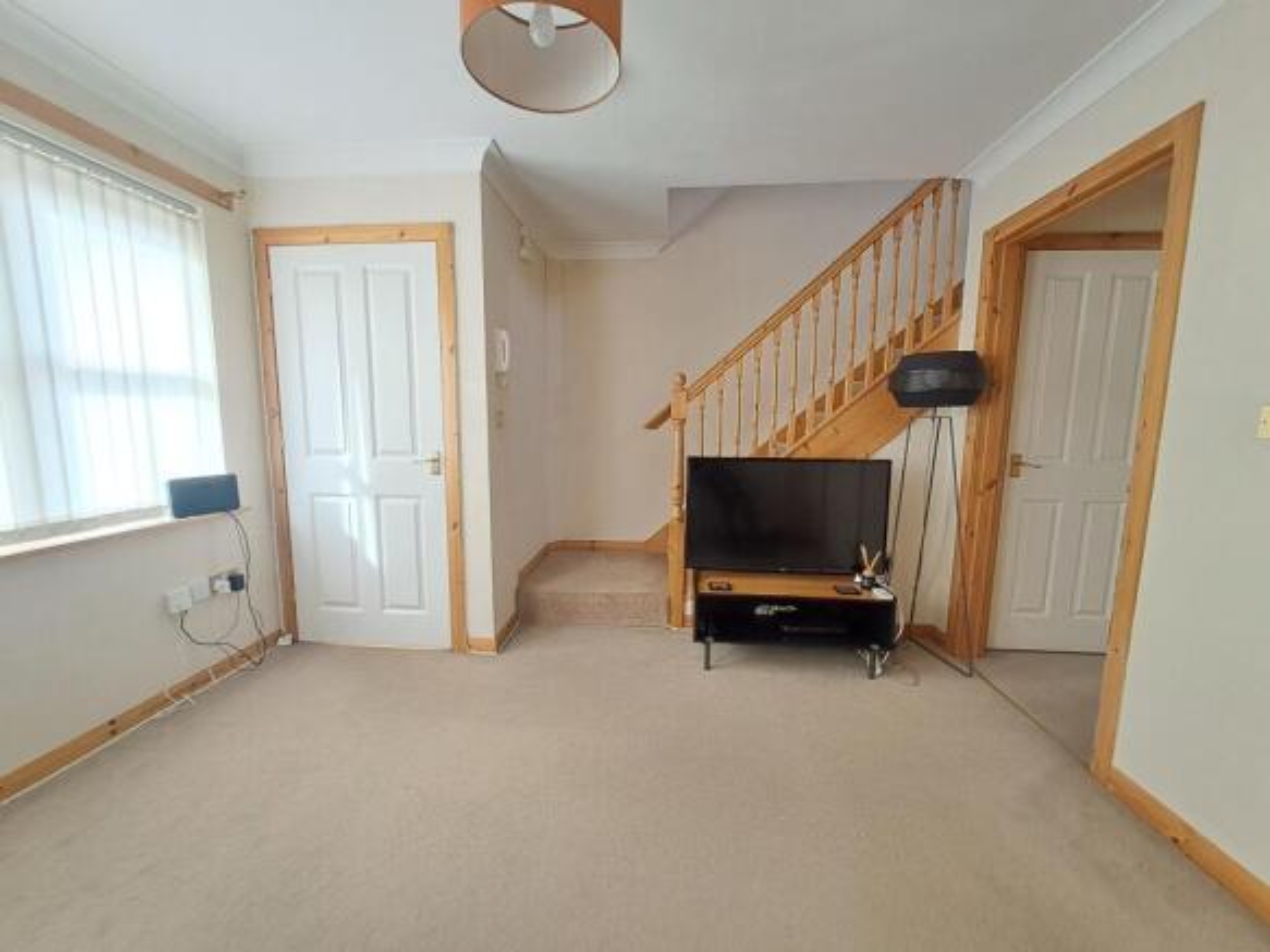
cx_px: 635
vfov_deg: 89.9
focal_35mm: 13
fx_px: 477
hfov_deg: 106.2
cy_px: 476
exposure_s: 1/40
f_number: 2.2
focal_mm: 1.42
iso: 50
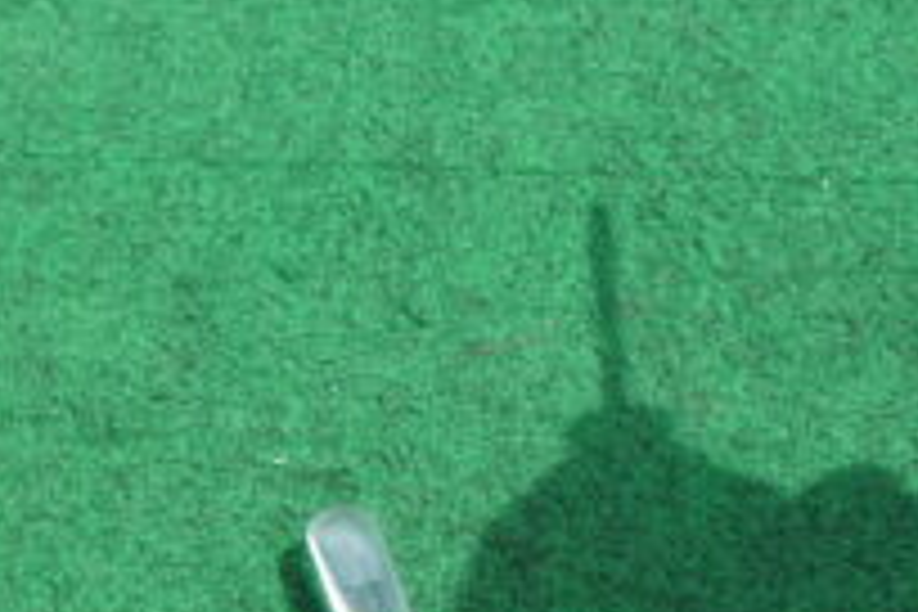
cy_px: 281
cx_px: -806
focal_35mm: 164
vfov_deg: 8.4
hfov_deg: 11.5
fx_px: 4179
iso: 250
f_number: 8
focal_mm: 29
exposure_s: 1/250
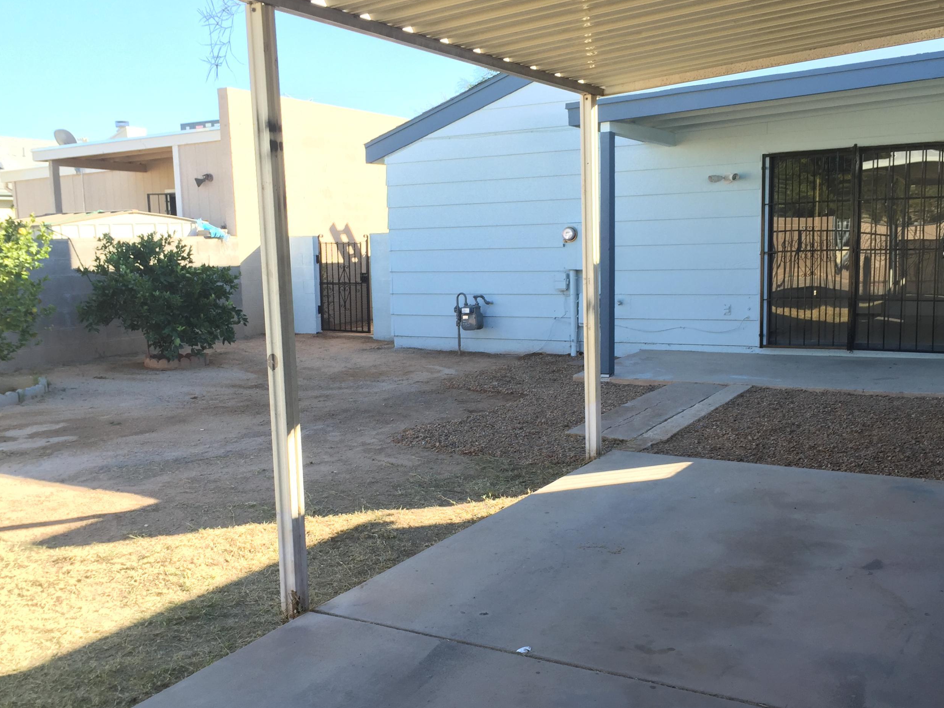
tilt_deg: -7.3
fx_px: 954
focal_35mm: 35
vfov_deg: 40.7
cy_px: 375
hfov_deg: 52.6
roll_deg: +0.5
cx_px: 480
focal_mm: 4.15
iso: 32
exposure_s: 1/221
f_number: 2.2
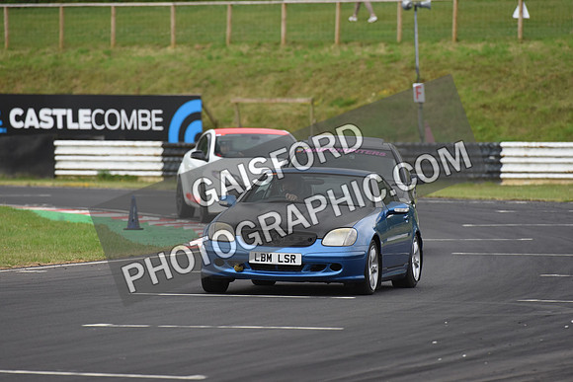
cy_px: 191
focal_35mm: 400
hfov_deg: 5.2
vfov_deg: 3.4
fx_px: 6368
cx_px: 286
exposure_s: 1/1000
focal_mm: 400
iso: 1600
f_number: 5.6
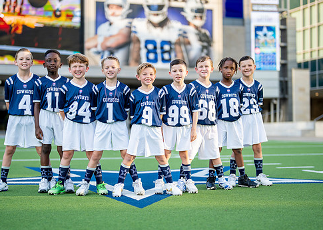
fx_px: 660
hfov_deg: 27.5
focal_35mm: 72
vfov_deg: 19.8
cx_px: 155
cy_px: 118
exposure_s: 1/1600
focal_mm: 50
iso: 100
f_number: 1.2
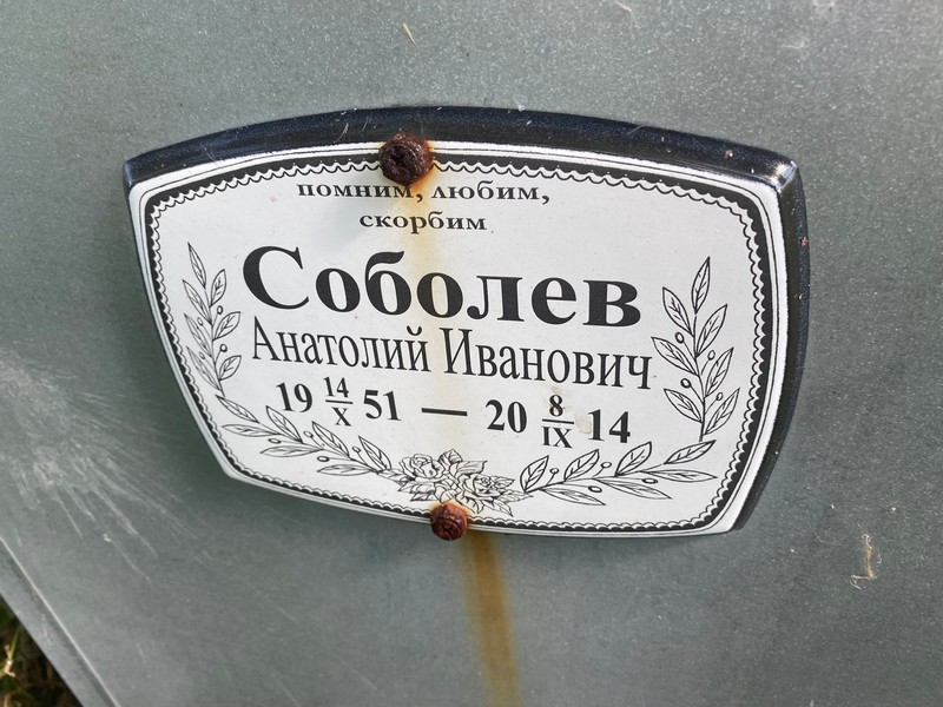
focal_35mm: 26
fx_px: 708
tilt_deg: -37.3
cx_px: 472
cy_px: 354
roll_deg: +9.5
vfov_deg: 53.1
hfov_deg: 67.3
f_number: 1.8
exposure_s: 1/232
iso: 32
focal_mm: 4.25
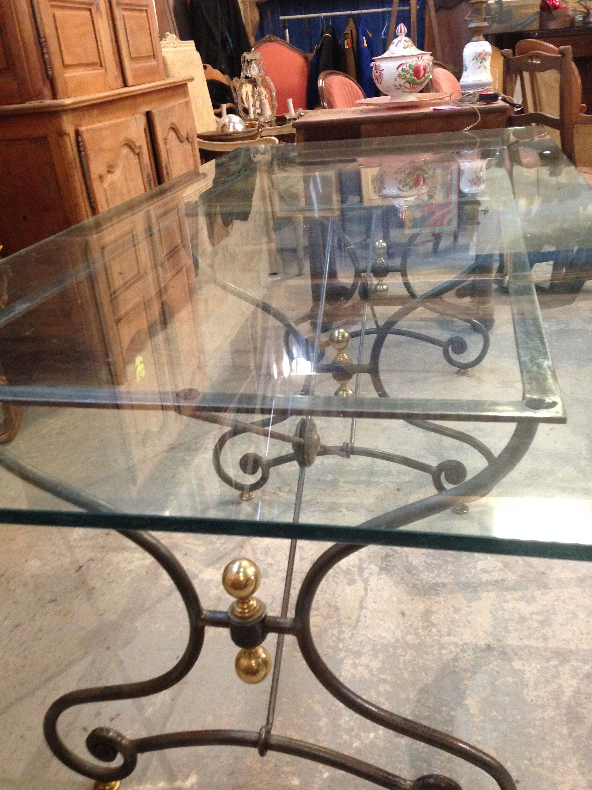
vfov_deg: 55.4
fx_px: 752
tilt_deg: -25.6
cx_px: 296
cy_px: 395
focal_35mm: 33
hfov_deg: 42.9
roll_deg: +3.9
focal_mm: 4.12
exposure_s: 1/17
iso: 400
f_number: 2.4
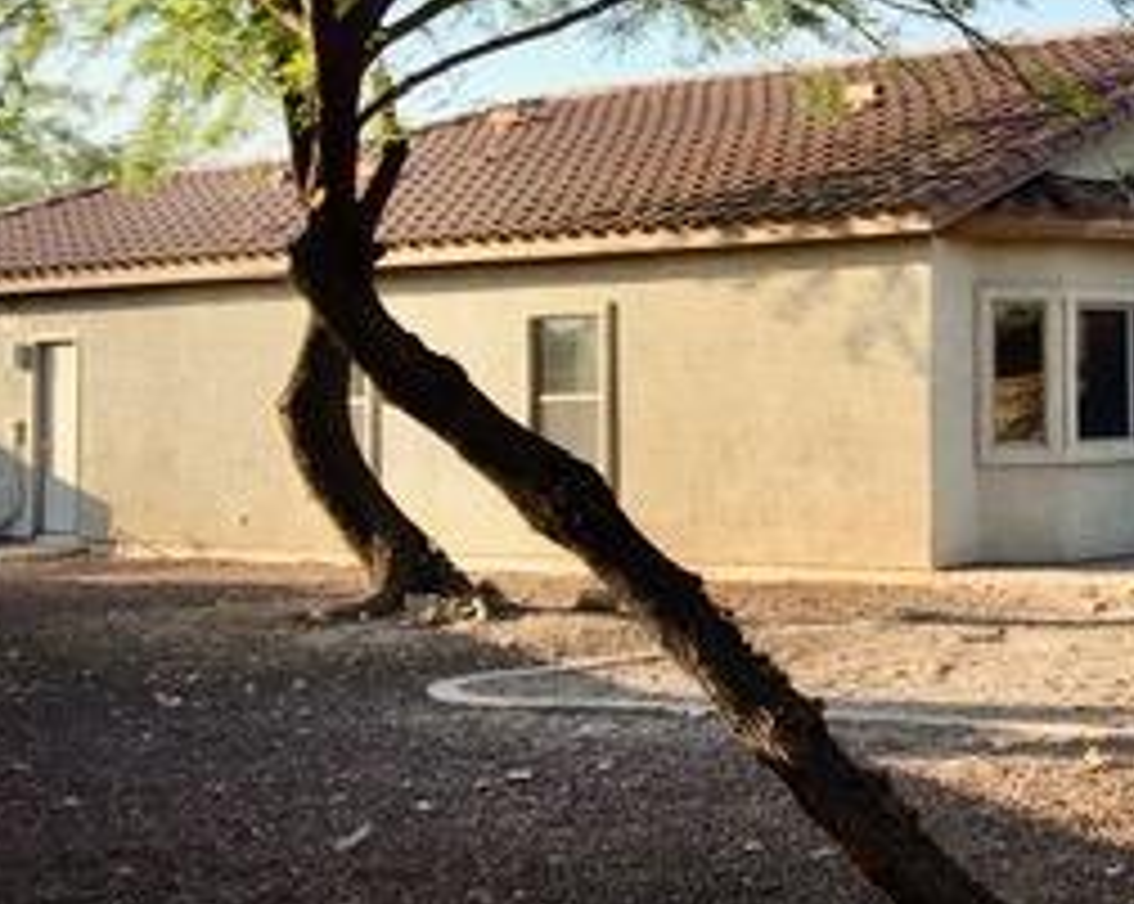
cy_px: 274
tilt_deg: +2.6
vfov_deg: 21.1
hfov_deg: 24.2
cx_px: 1332
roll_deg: +0.8
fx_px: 2414
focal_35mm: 72
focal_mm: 4.15
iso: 25
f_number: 2.2
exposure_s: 1/927
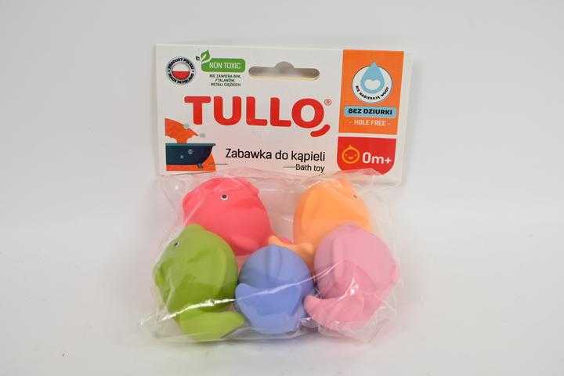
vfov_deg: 21.6
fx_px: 987
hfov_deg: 31.9
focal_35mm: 63
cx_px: 282
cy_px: 188
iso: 400
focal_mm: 42
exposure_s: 1/160
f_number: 5.6
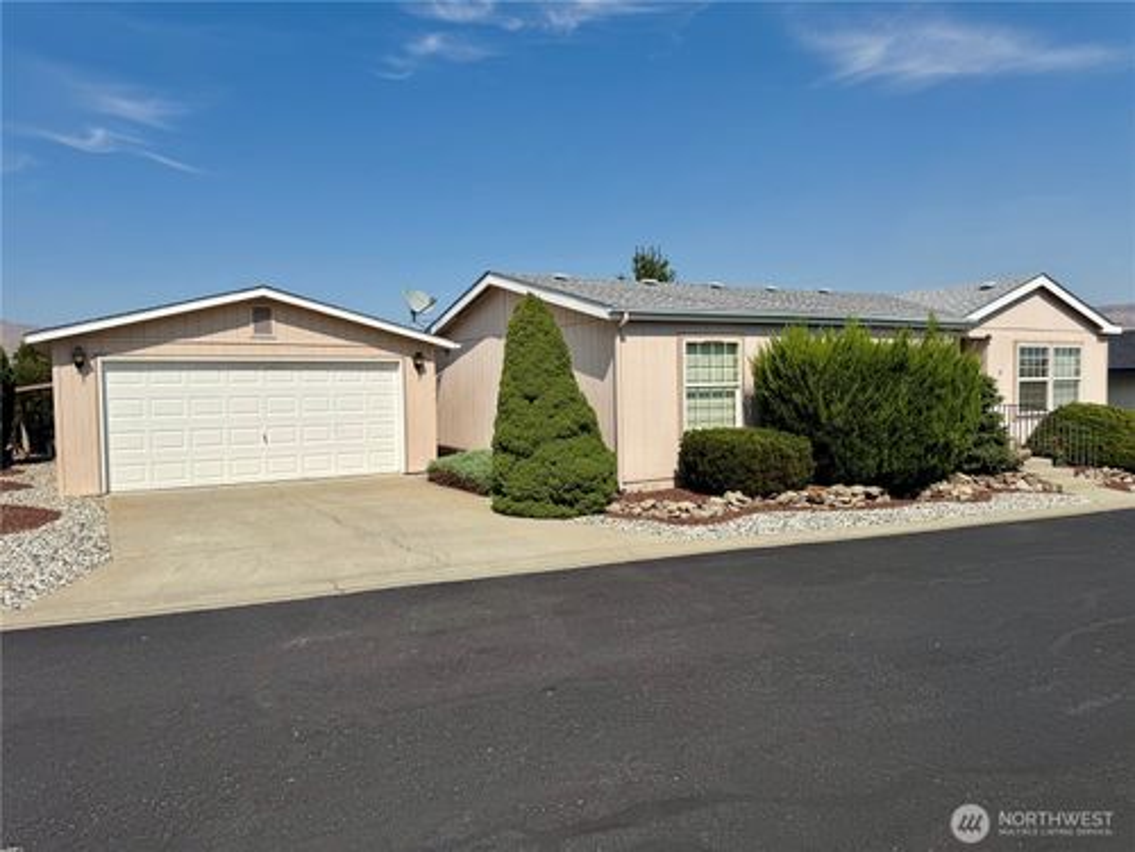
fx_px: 787
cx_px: 568
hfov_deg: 71.6
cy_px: 426
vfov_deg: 56.8
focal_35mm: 24
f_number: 1.78
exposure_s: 1/9091
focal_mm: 6.76
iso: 80
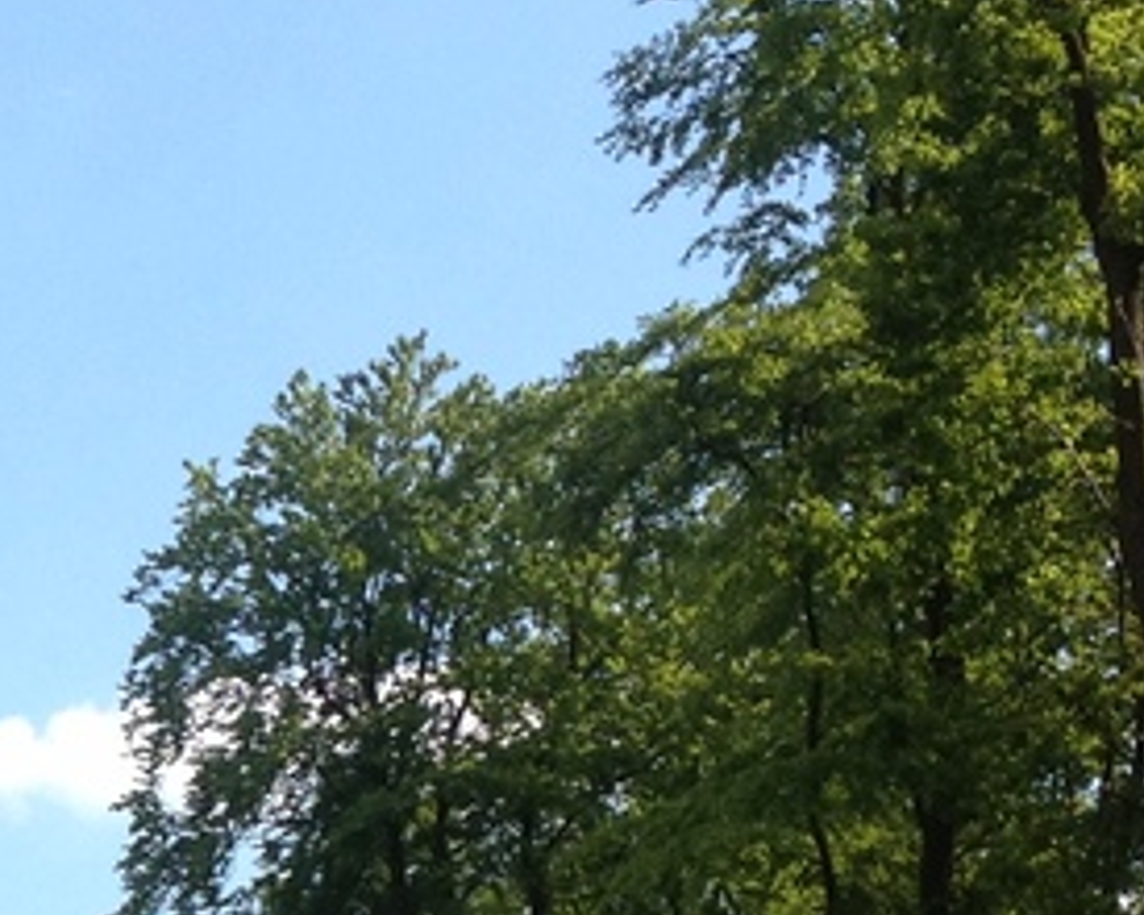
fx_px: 5045
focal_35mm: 149
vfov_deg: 10.2
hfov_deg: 12.5
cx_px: -387
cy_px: 1052
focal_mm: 4.28
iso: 50
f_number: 2.4
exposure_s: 1/1175
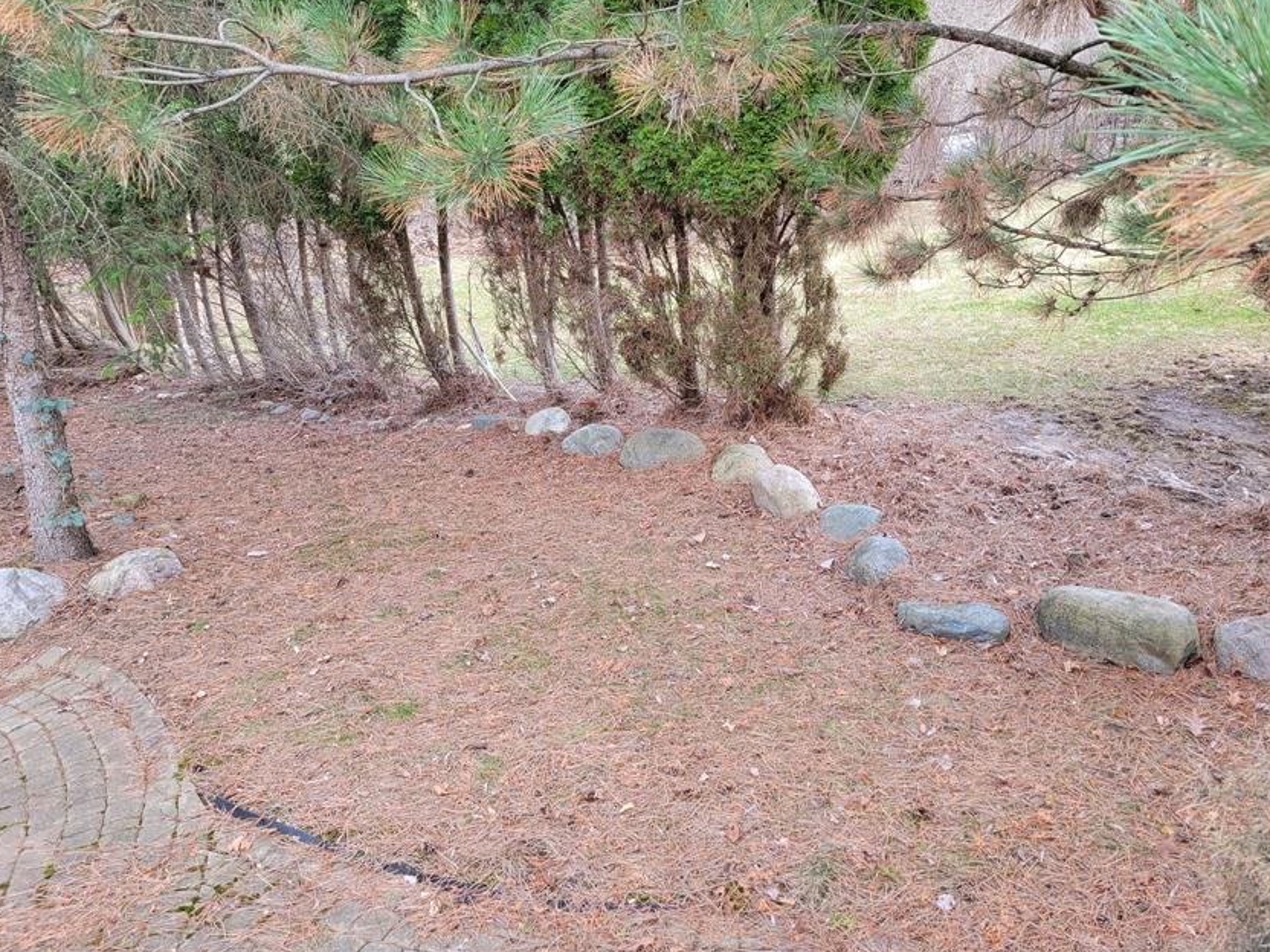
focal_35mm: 32
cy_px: 395
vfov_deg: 44.0
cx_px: 673
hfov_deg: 56.8
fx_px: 1174
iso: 50
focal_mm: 5.4
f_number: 1.8
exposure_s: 1/120
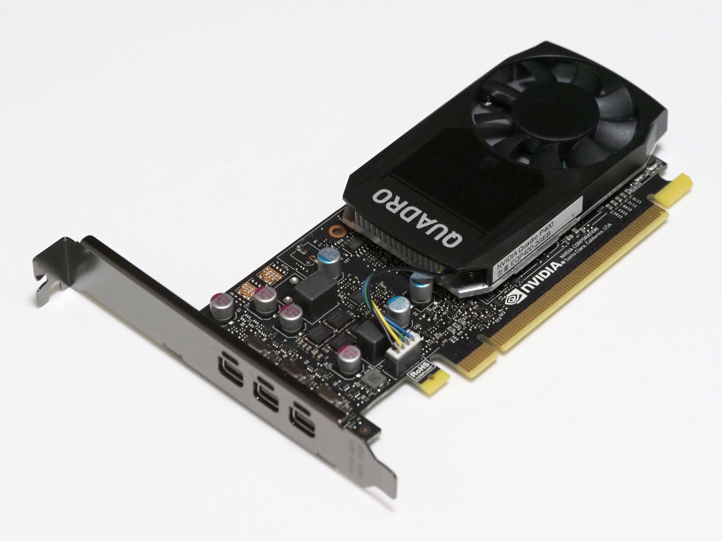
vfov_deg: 12.3
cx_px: 361
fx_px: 2503
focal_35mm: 120
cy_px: 270
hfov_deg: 16.4
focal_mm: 60
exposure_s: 1/125
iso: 4000
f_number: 5.6
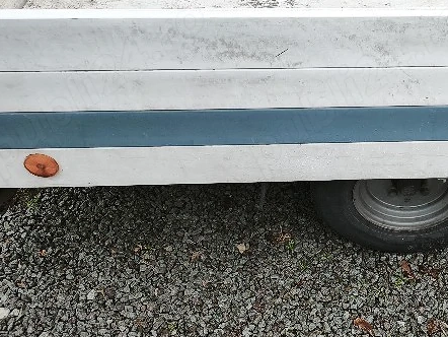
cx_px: 425
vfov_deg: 27.8
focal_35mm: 52
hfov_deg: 34.2
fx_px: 673
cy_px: 94
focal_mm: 6.45
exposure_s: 1/196
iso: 50
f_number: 1.62
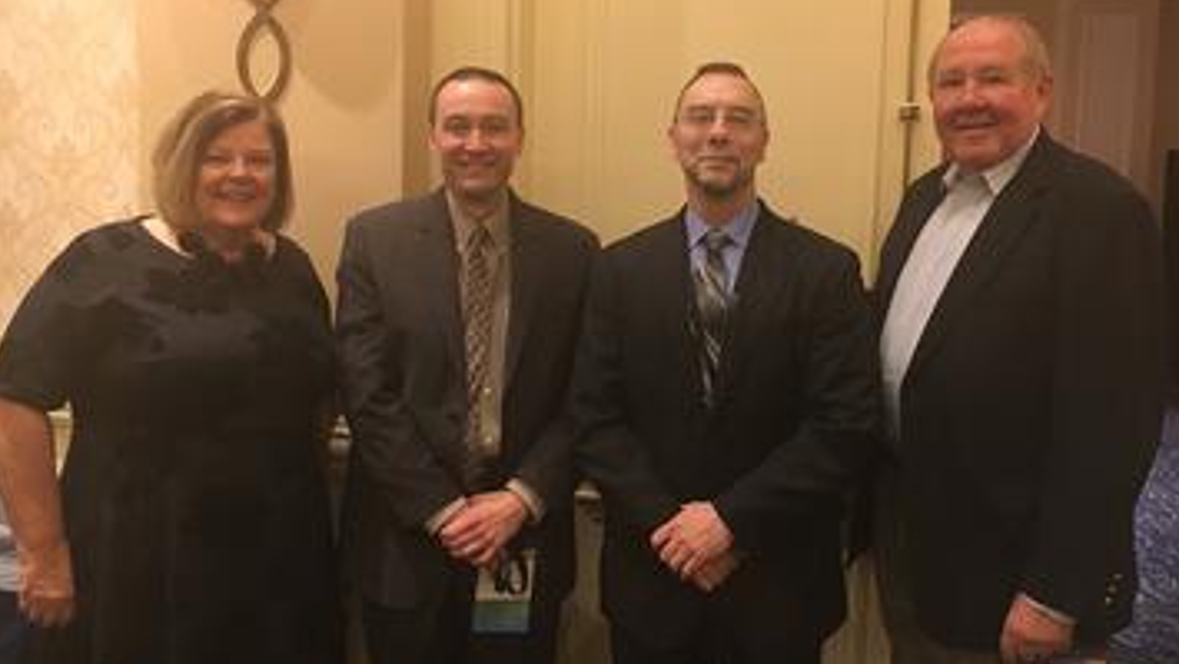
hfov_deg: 61.0
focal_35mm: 32
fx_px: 1001
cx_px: 588
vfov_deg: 36.5
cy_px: 252
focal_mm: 4.15
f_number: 2.2
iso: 200
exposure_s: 1/20
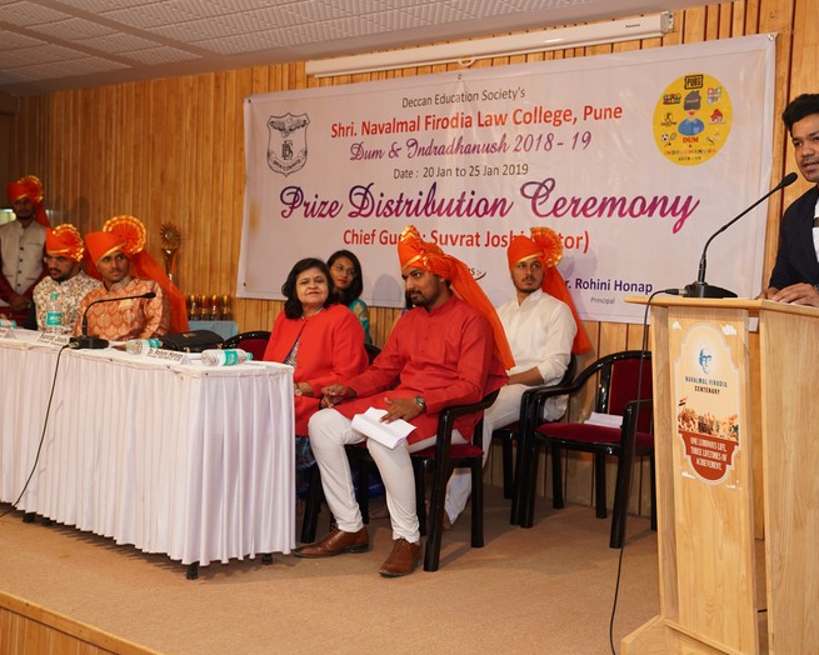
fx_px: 1139
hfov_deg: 39.5
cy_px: 327
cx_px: 469
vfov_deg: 32.1
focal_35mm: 47
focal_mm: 41
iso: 800
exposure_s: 1/125
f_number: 3.5
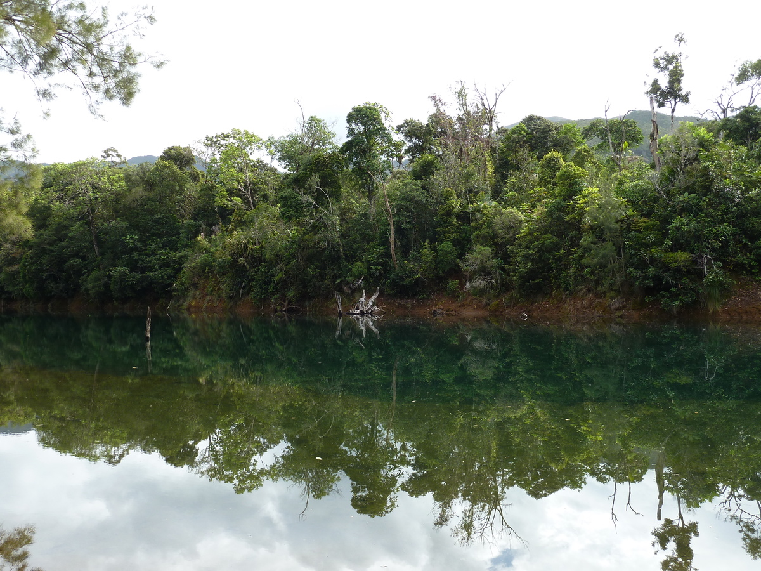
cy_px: 286
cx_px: 380
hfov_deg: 52.6
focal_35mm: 35
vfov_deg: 40.7
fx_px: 769
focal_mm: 5.7
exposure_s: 1/125
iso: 80
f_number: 4
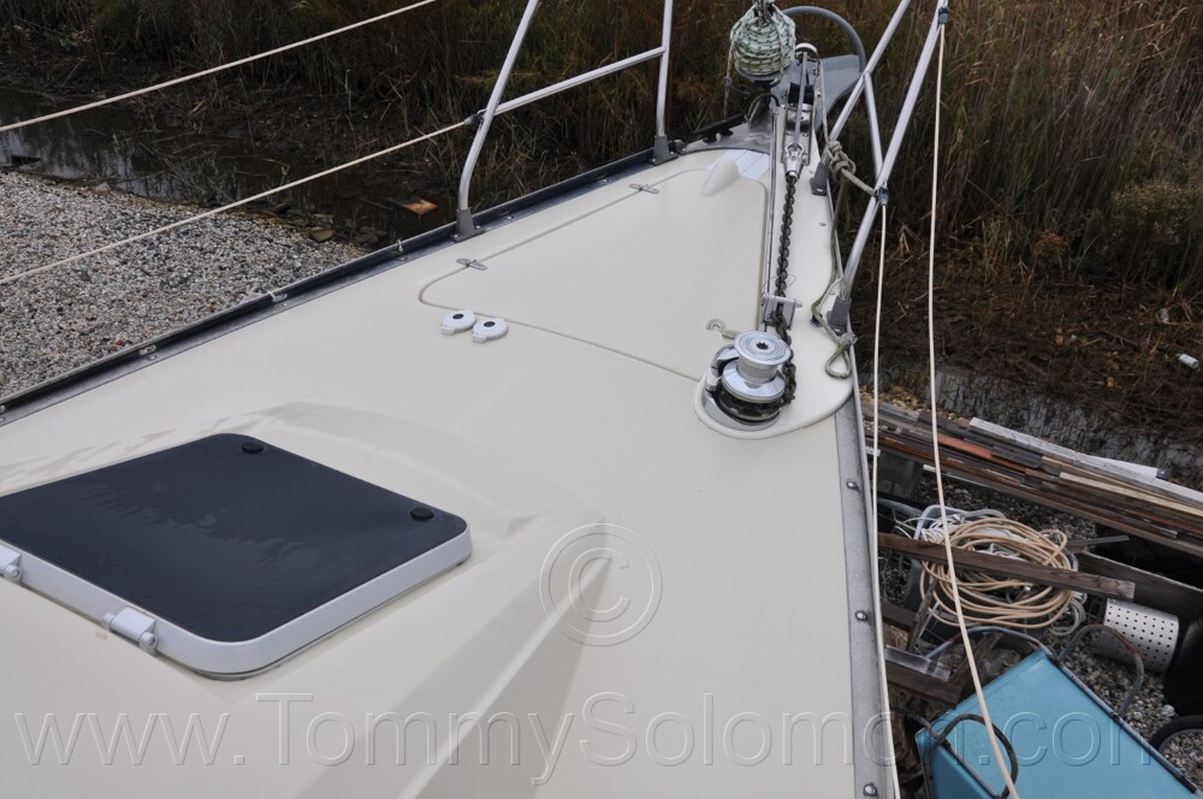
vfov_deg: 39.9
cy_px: 400
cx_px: 602
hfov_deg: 57.3
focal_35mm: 33
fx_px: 1101
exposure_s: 1/320
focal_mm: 22
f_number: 9
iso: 200
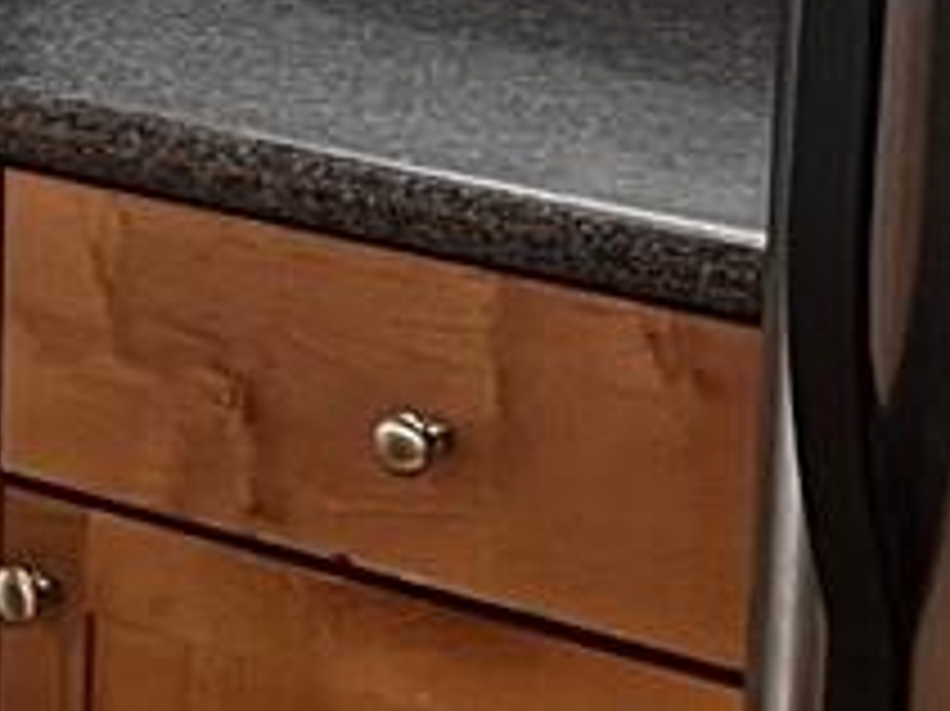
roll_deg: +0.5
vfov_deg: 7.5
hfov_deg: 9.1
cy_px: 45
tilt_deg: -11.3
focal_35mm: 197
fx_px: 5403
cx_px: -1328
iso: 200
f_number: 1.6
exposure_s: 1/60
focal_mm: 5.1
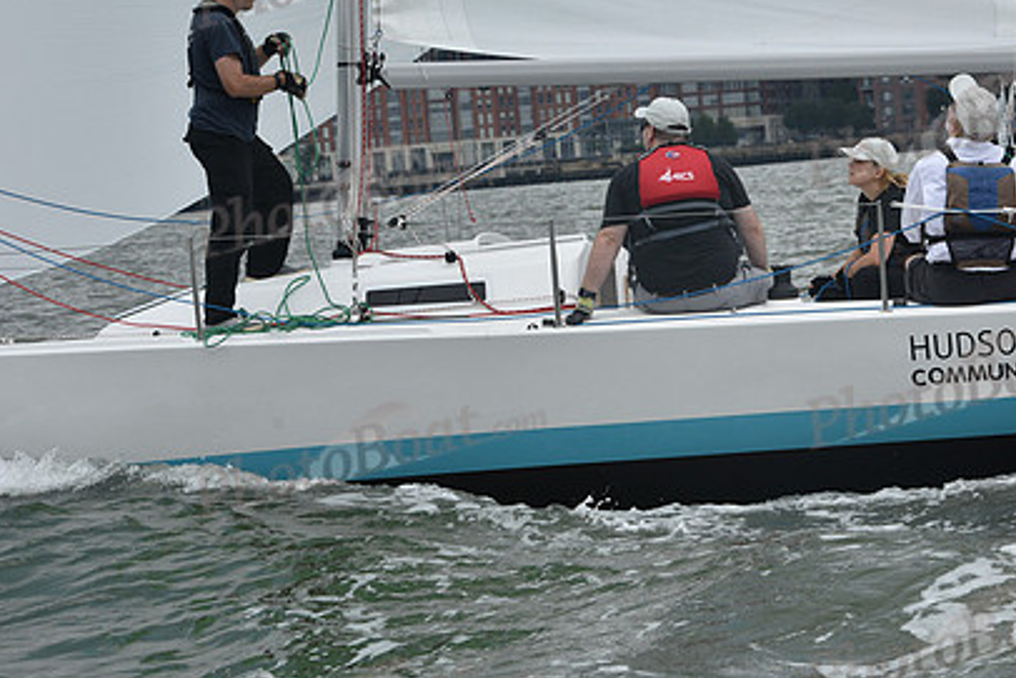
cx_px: 678
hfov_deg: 14.6
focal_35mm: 140
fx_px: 3952
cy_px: 289
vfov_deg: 9.8
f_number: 8
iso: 400
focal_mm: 98
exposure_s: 1/800
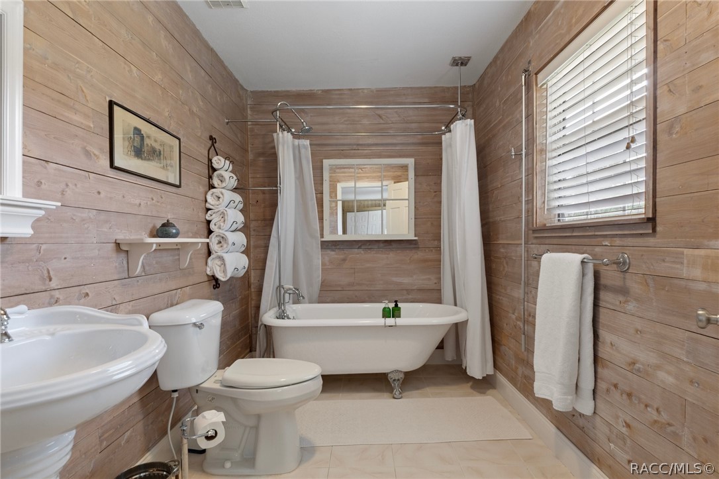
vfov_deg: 63.2
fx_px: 389
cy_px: 240
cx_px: 360
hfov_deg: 85.4
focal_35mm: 20
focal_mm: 13
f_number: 9.5
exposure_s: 2
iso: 320
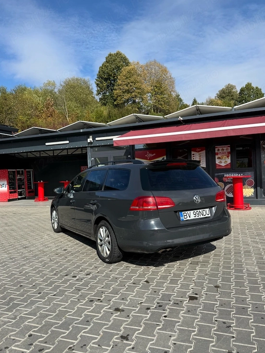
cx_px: 132
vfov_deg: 67.3
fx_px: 265
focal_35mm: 26
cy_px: 178
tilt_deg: -0.5
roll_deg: +2.1
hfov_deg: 53.1
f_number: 1.78
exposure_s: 1/3953
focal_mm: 6.76
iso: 80
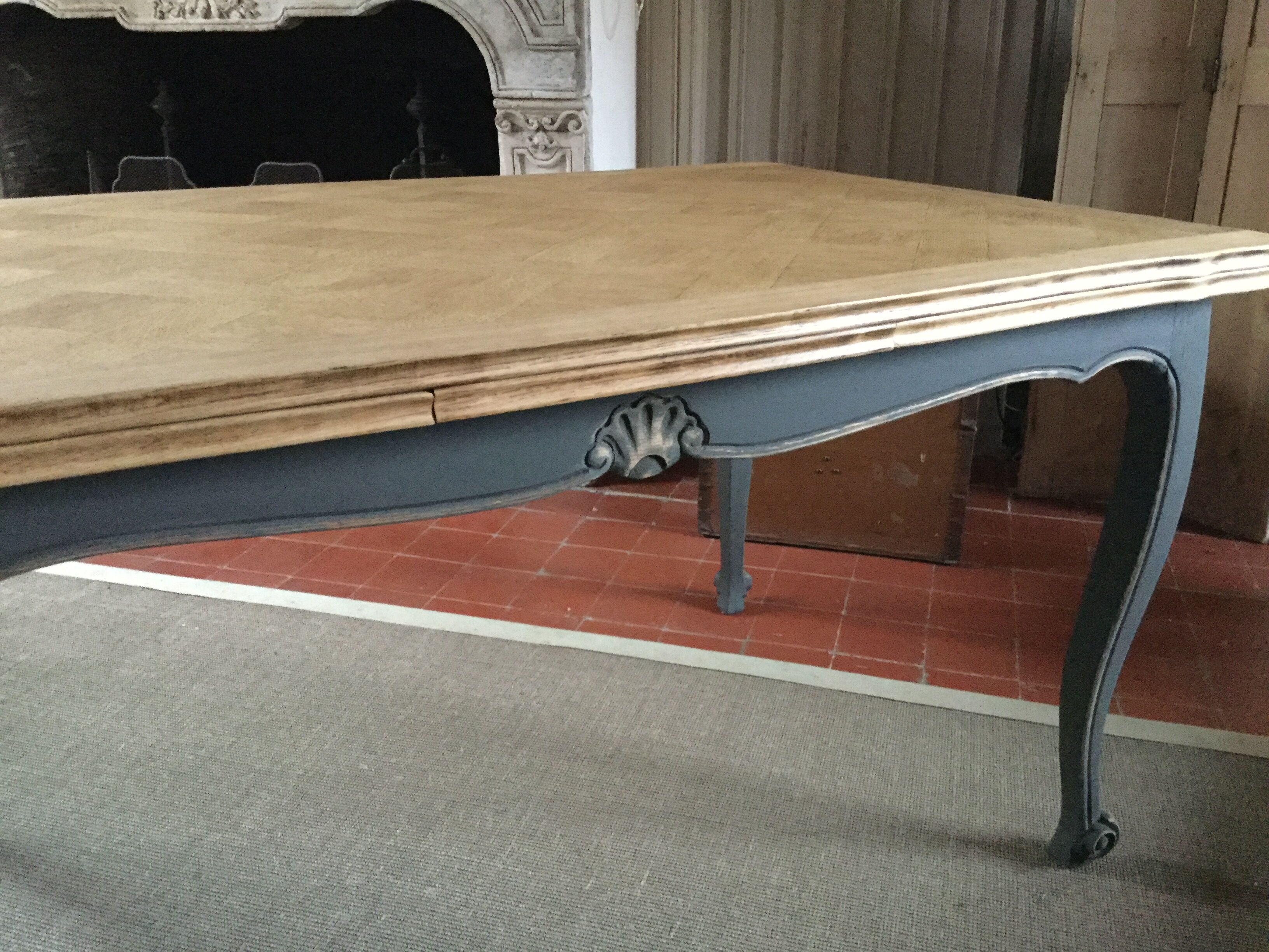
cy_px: 476
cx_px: 634
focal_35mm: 31
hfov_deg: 58.4
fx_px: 1136
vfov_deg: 45.4
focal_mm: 3.3
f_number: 2.4
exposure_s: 1/17
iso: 640
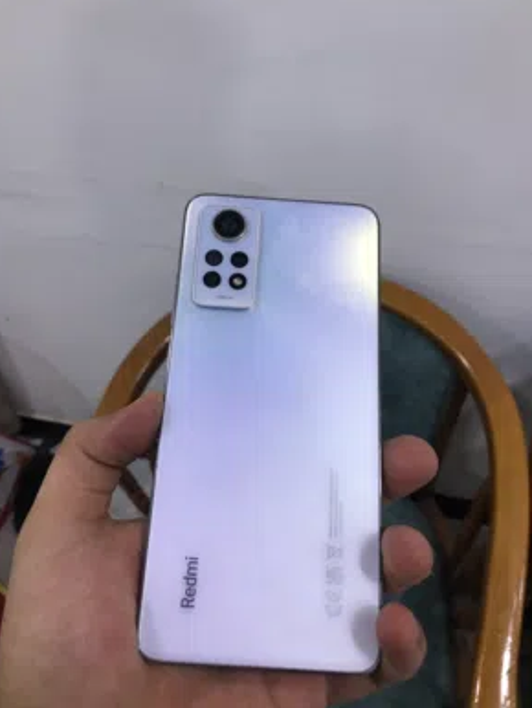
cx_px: 262
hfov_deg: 48.3
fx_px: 594
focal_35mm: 29
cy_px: 343
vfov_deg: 61.6
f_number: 1.8
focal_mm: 3.99
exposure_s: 1/25
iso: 40
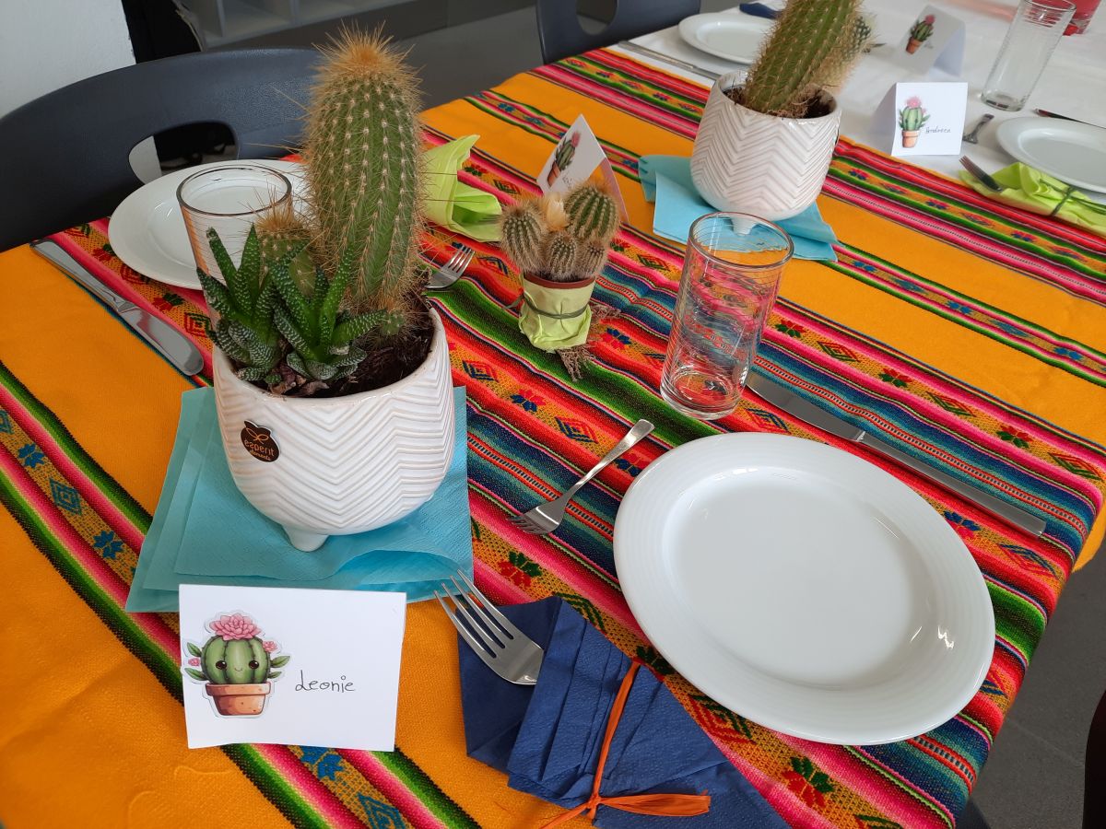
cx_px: 553
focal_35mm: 25
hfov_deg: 69.4
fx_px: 799
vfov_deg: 54.9
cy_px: 414
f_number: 2
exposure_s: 1/100
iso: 50
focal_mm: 4.6
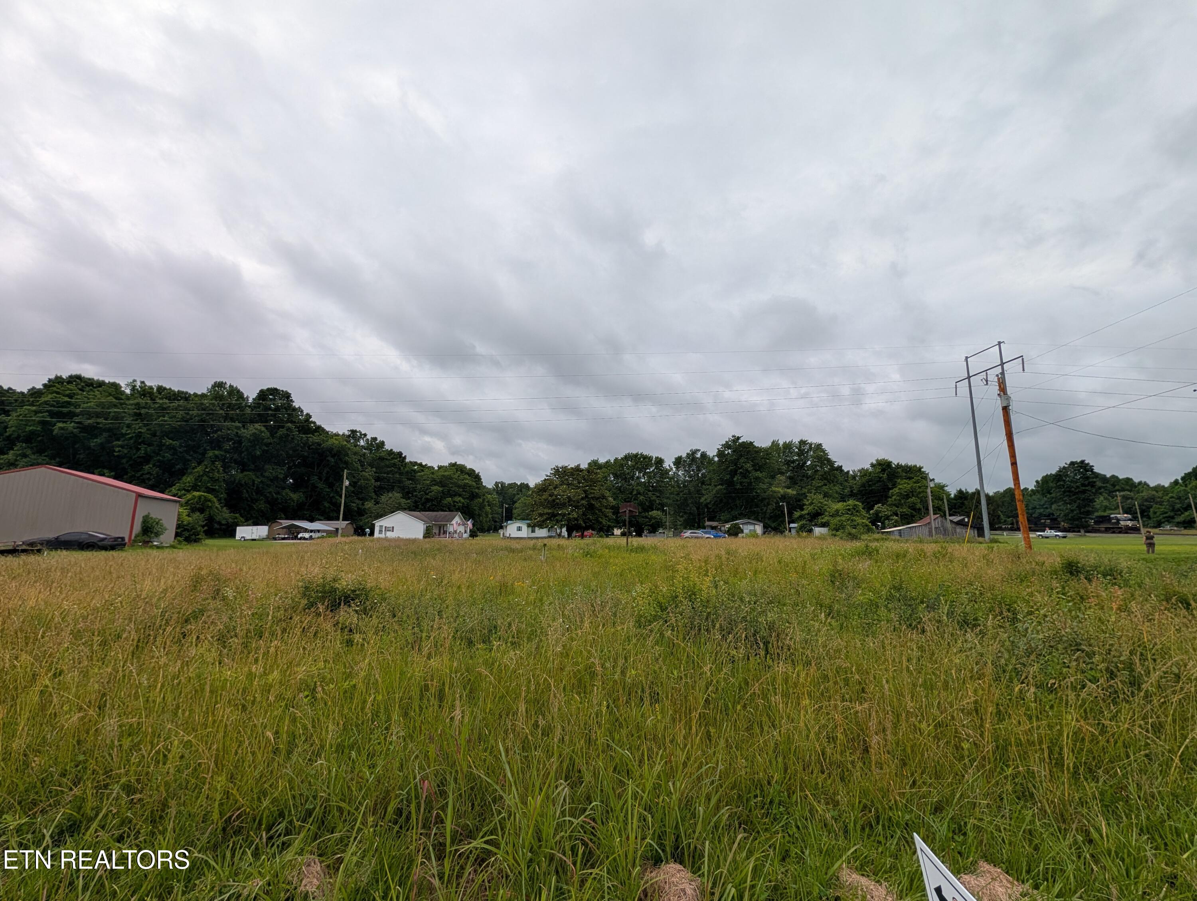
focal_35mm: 12
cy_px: 450
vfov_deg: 94.6
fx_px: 415
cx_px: 598
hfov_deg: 110.5
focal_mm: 2.02
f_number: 1.7
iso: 51
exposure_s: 1/4505
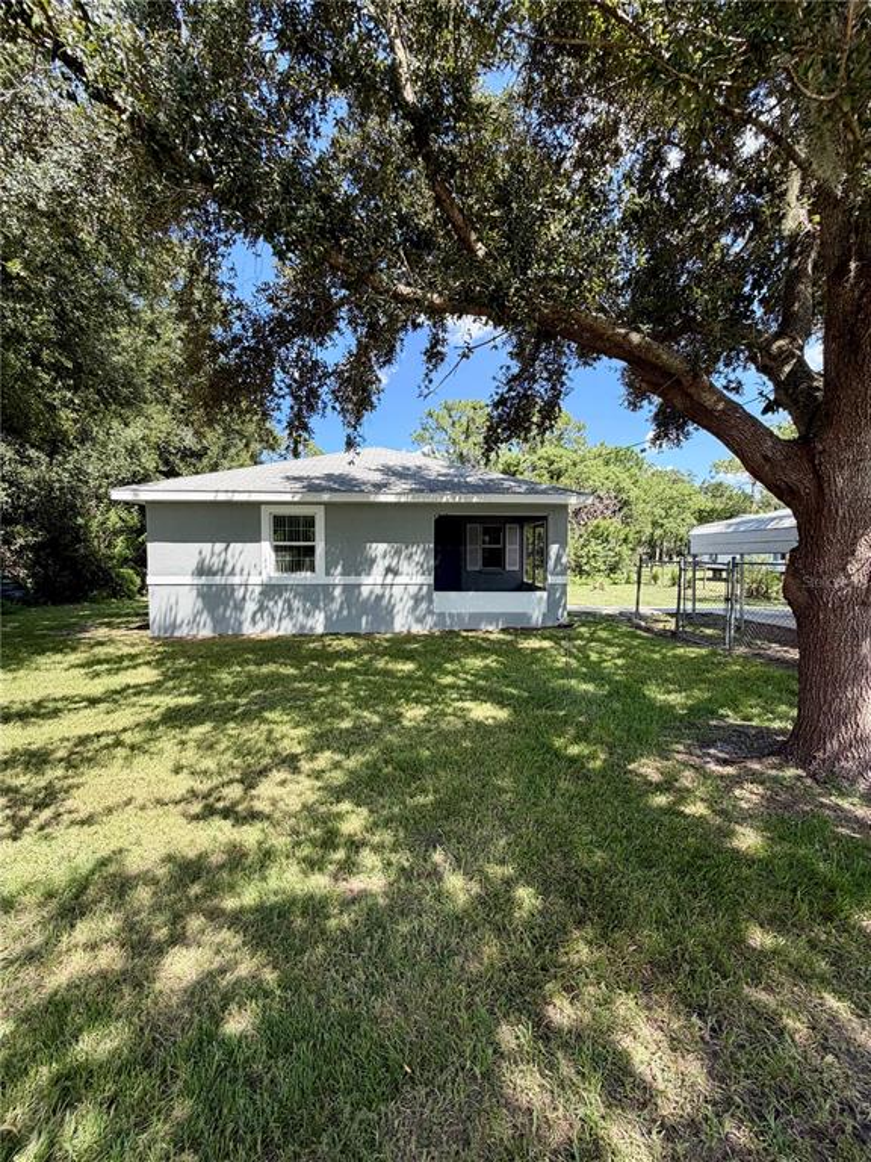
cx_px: 436
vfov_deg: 102.1
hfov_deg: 85.7
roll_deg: -0.1
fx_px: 470
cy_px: 581
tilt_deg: -2.9
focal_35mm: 14
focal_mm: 2.22
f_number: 2.2
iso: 50
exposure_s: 1/502
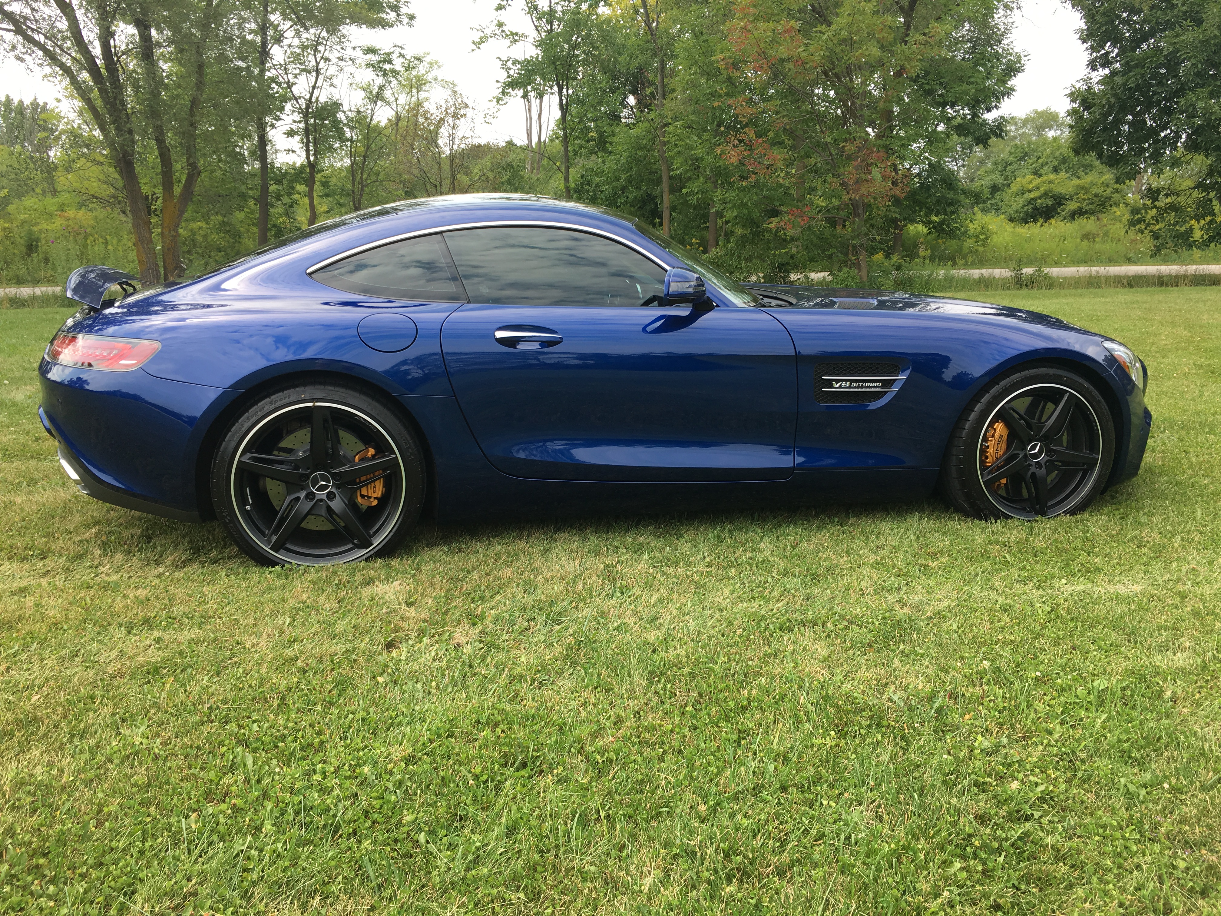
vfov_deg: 48.2
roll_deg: -2.4
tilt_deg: -10.2
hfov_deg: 61.7
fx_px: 1023
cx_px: 610
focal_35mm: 29
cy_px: 458
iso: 25
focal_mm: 4.15
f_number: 2.2
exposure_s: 1/496
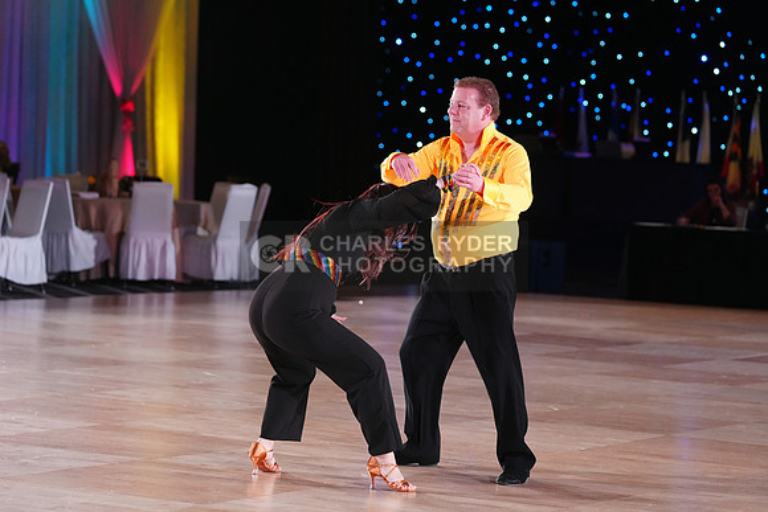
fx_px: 2560
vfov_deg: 11.4
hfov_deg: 17.1
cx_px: 384
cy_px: 256
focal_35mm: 120
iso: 3200
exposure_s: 1/400
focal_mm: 120
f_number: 4
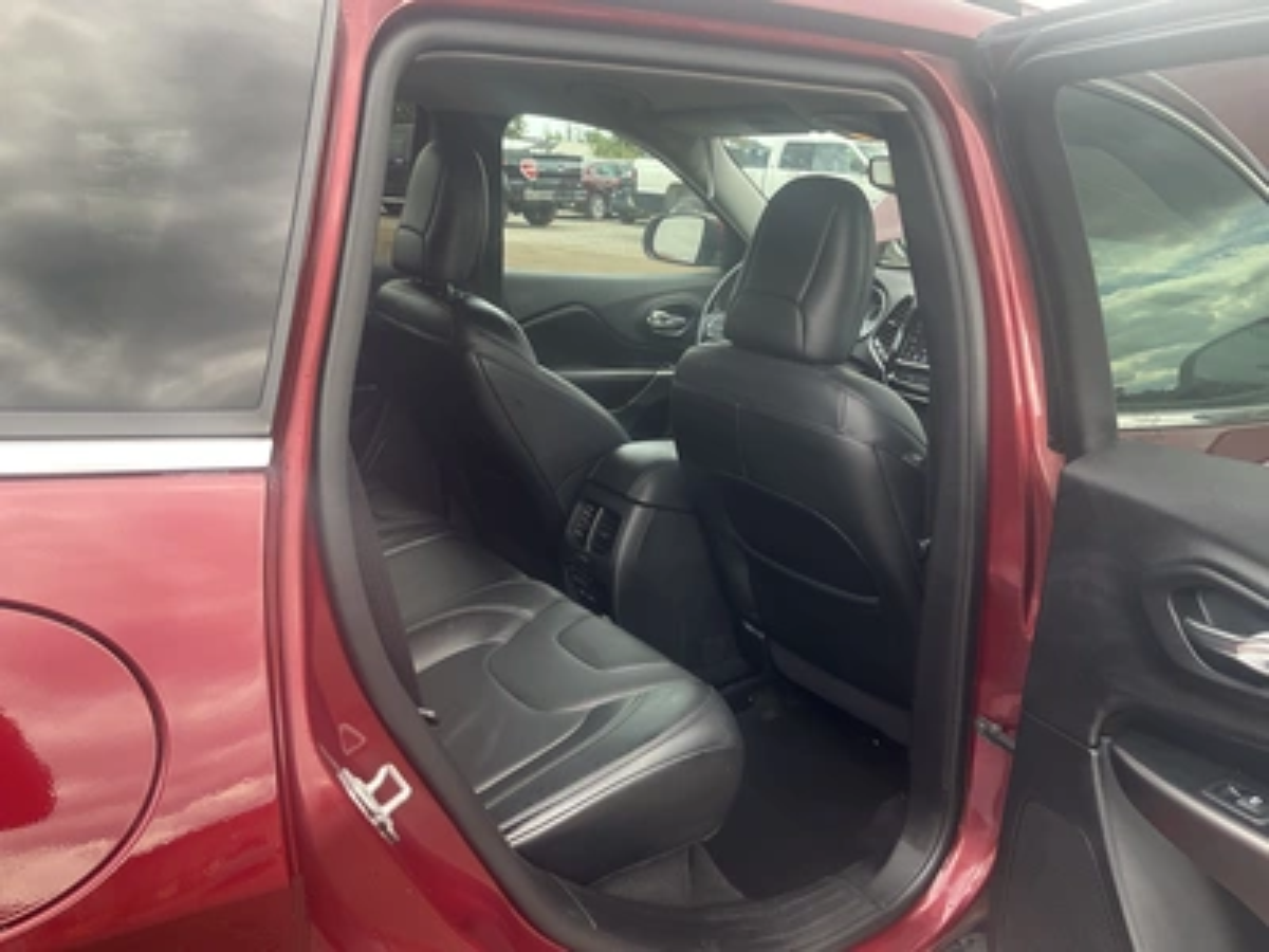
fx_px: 1063
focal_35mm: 29
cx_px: 634
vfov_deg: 48.2
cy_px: 476
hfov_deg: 61.7
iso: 25
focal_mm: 3
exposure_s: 1/122
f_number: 1.8
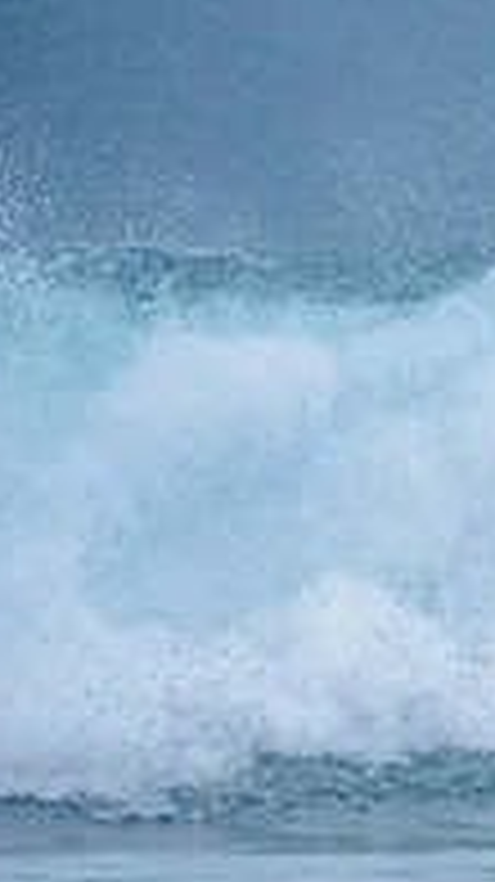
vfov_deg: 1.4
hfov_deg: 0.8
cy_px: 326
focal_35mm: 1552
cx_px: 1282
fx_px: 36277
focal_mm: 500
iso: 360
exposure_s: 1/2000
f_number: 5.6
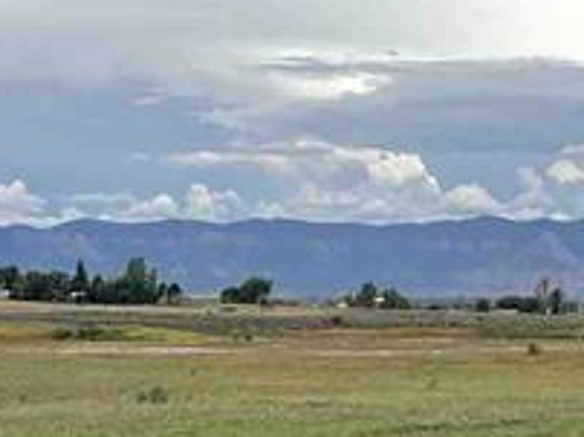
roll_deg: -0.2
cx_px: 121
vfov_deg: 10.9
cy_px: 605
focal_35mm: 132
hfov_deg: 14.9
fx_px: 2224
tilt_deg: -8.0
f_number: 1.6
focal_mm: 4.2
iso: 32
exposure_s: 1/3040
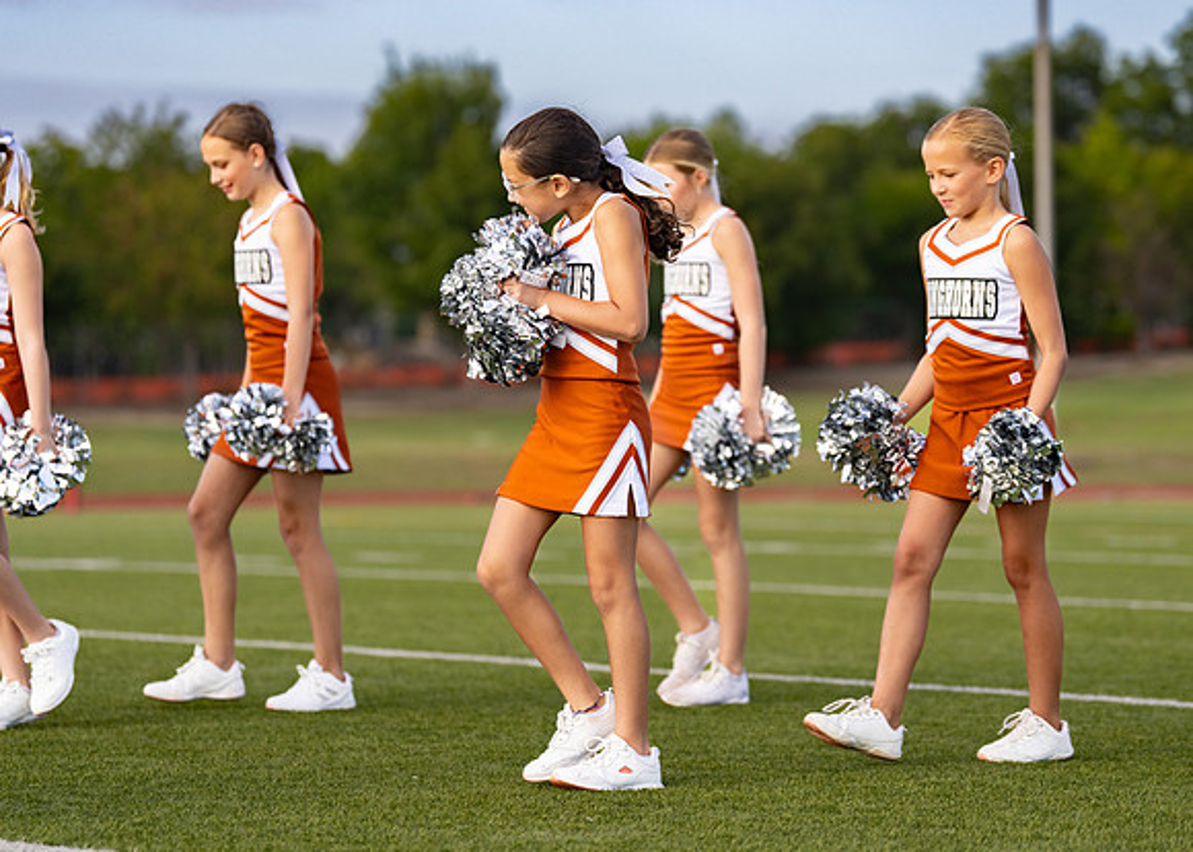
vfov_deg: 9.8
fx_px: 4953
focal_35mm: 146
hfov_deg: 13.7
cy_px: 388
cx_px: 643
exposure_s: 1/3200
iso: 320
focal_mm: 115
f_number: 2.8
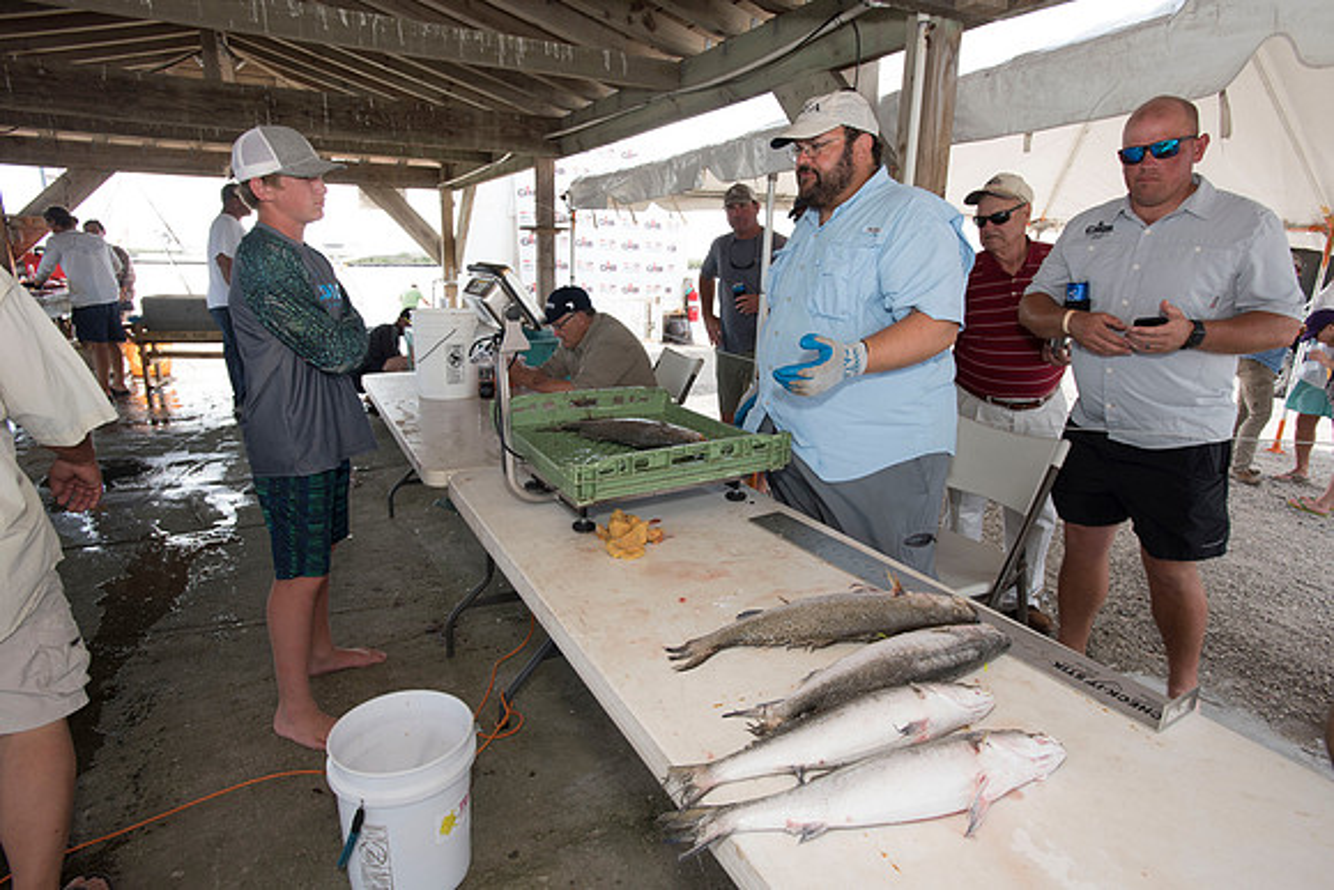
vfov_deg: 62.0
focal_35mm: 20
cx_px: 667
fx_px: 741
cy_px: 445
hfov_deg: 84.0
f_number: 6.3
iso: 250
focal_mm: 20
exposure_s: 1/160
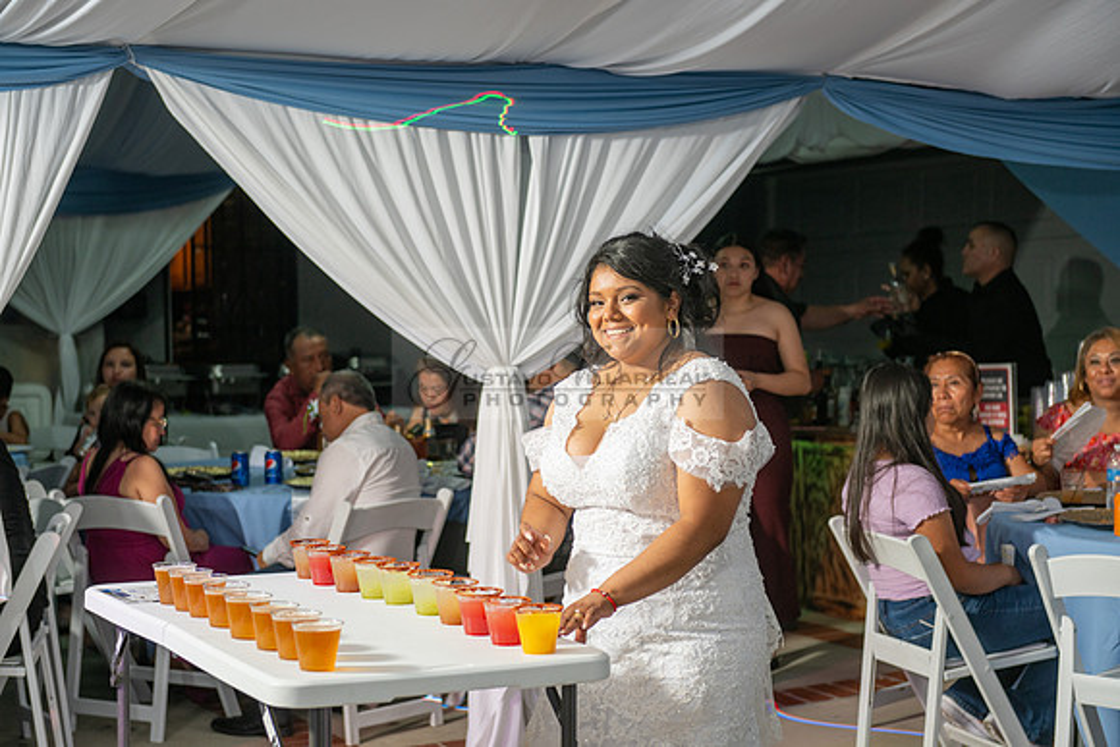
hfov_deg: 32.4
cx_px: 560
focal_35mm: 62
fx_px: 1929
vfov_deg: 21.9
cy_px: 374
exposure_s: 1/125
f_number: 3.5
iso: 250
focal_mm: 62
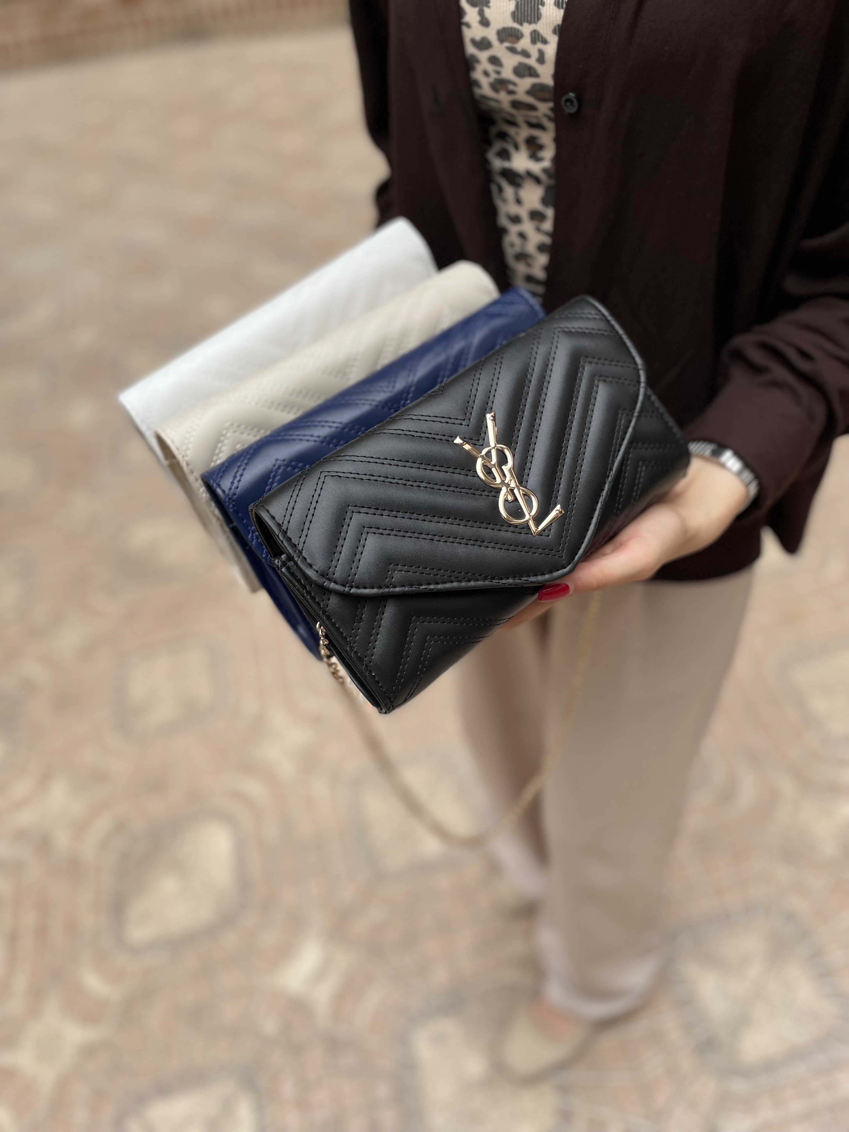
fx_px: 850
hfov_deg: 53.1
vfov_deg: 67.3
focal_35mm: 26
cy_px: 566
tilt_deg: -47.8
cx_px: 424
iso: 40
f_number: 1.6
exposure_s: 1/255
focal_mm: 4.2
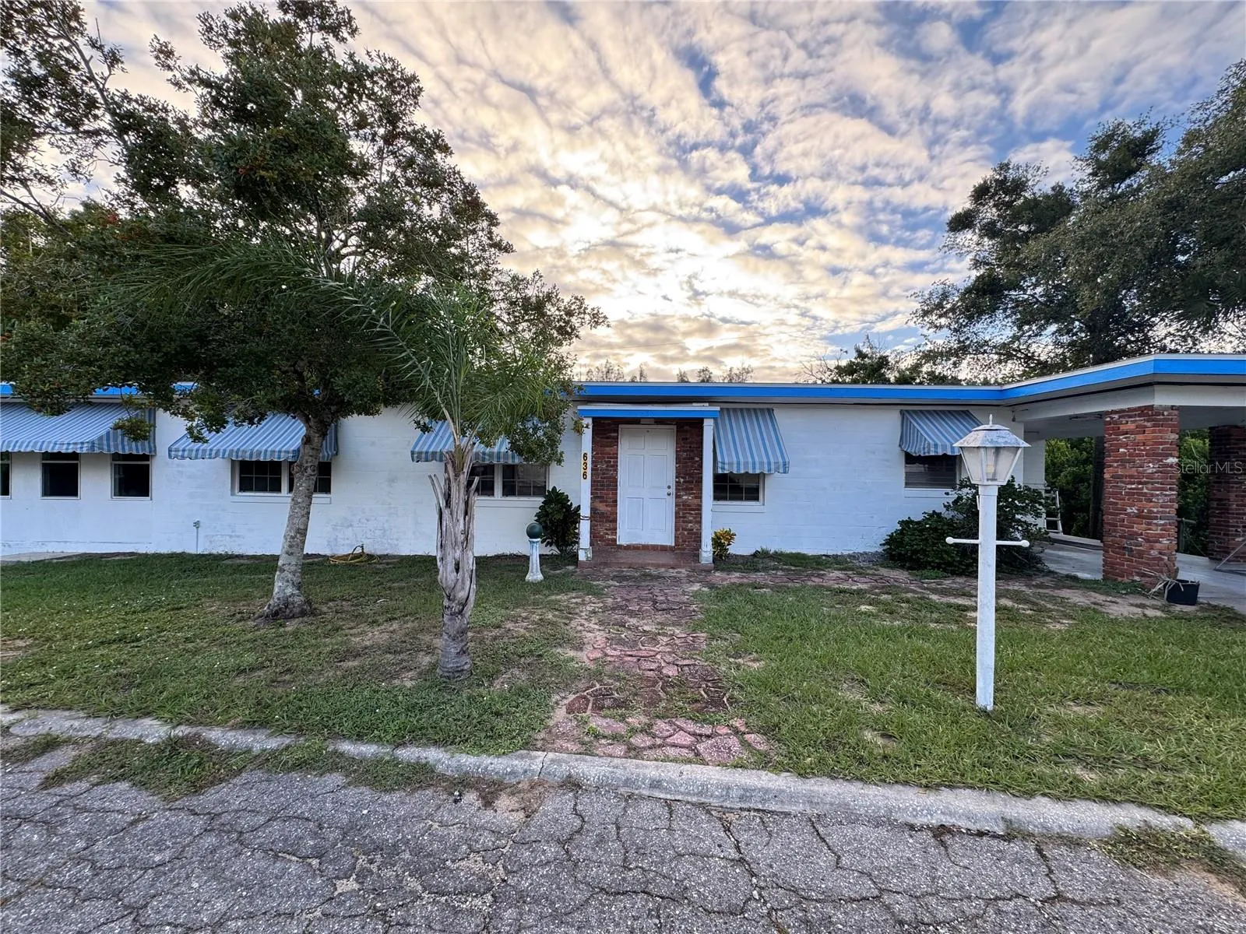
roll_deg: -1.3
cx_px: 623
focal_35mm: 14
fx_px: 504
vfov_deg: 85.7
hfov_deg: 102.1
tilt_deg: +0.4
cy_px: 467
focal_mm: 2.22
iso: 40
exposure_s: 1/181
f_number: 2.2
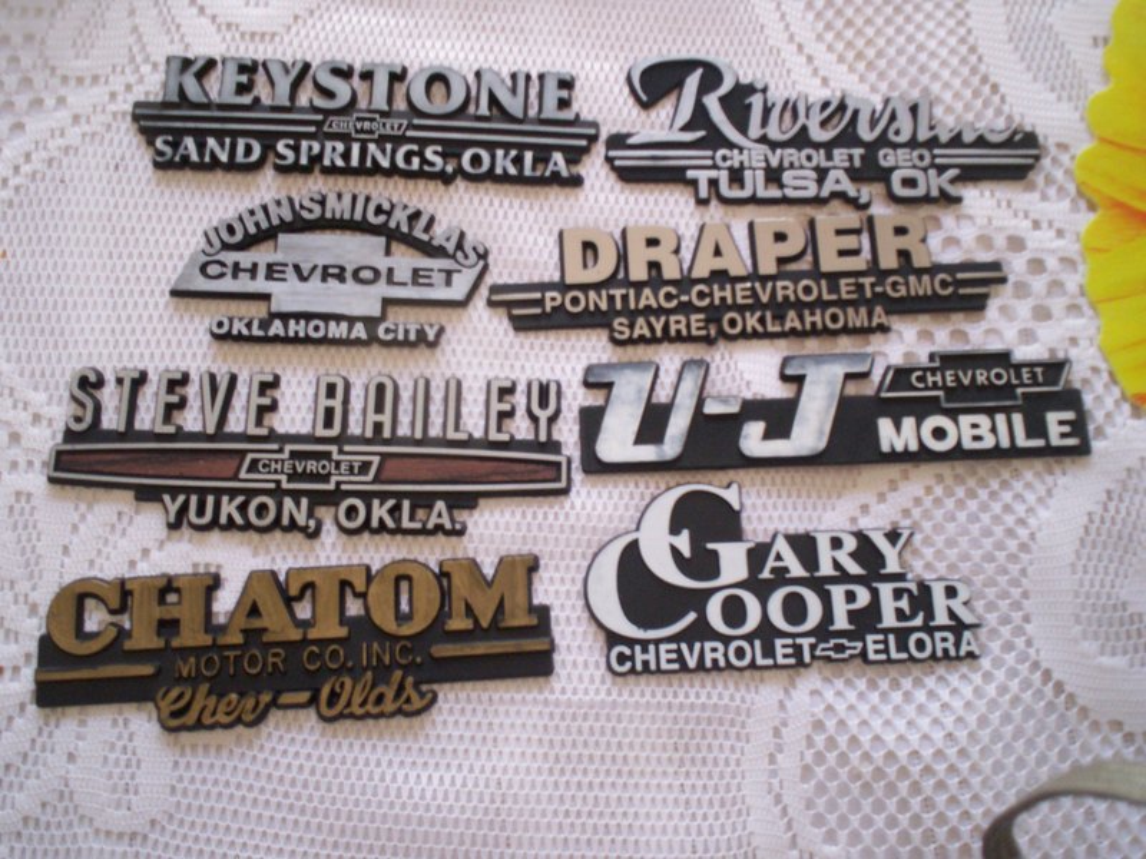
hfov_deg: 51.4
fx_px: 1192
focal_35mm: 36
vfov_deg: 39.7
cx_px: 573
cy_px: 430
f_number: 4.5
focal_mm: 5.9
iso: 140
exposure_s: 1/11.2
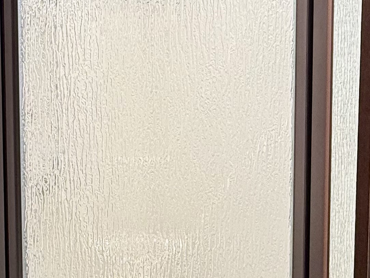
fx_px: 556
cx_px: 93
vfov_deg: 27.2
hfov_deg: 36.0
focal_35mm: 52
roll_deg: +0.6
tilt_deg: -1.2
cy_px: 242
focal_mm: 2.22
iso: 50
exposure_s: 1/99
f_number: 2.2
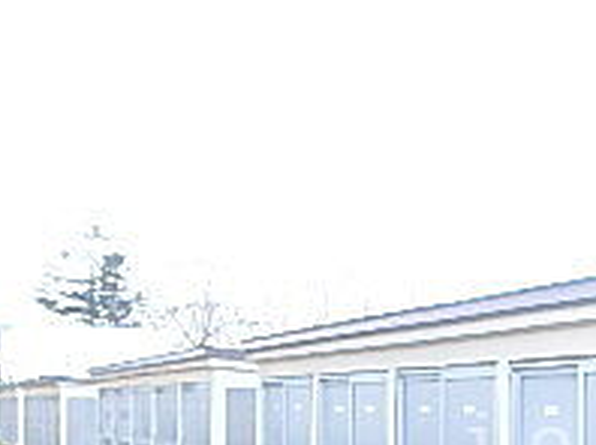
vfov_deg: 20.8
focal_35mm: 68
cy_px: 448
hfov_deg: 26.2
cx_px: 668
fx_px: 1169
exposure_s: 1/60
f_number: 3.5
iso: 125
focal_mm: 3.7
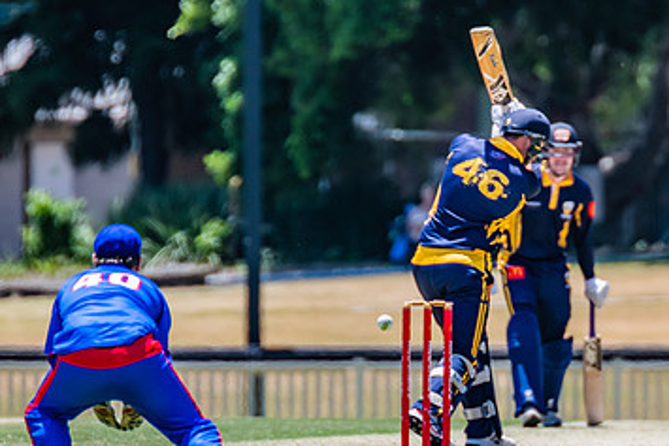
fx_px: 19854
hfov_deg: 1.9
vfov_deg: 1.3
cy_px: 282
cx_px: 472
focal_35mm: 1068
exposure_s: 1/2000
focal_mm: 600
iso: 640
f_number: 7.1
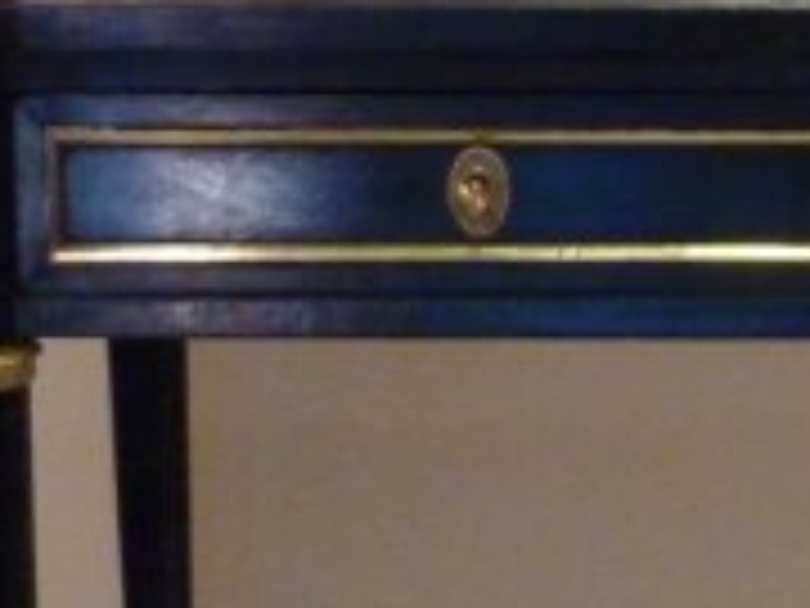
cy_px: 667
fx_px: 4914
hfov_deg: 9.3
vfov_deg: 7.0
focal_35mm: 210
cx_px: 1004
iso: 800
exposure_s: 1/40
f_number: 4
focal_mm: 10.3
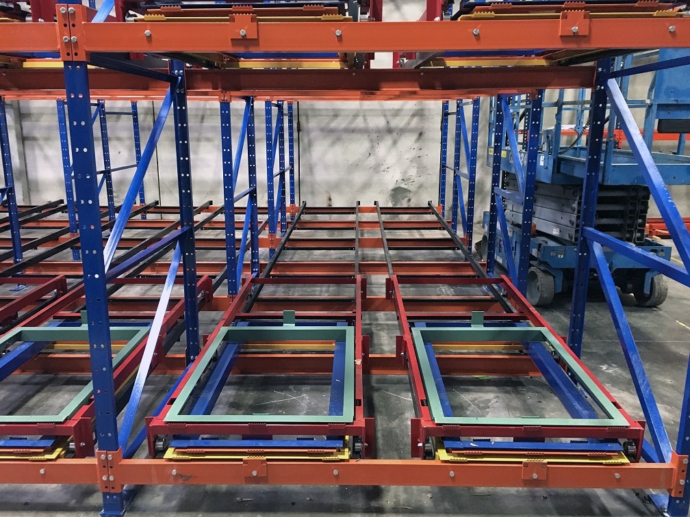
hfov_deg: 61.7
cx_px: 345
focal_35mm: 29
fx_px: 578
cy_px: 258
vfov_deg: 48.2
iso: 250
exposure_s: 1/15
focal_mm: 4.15
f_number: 2.2
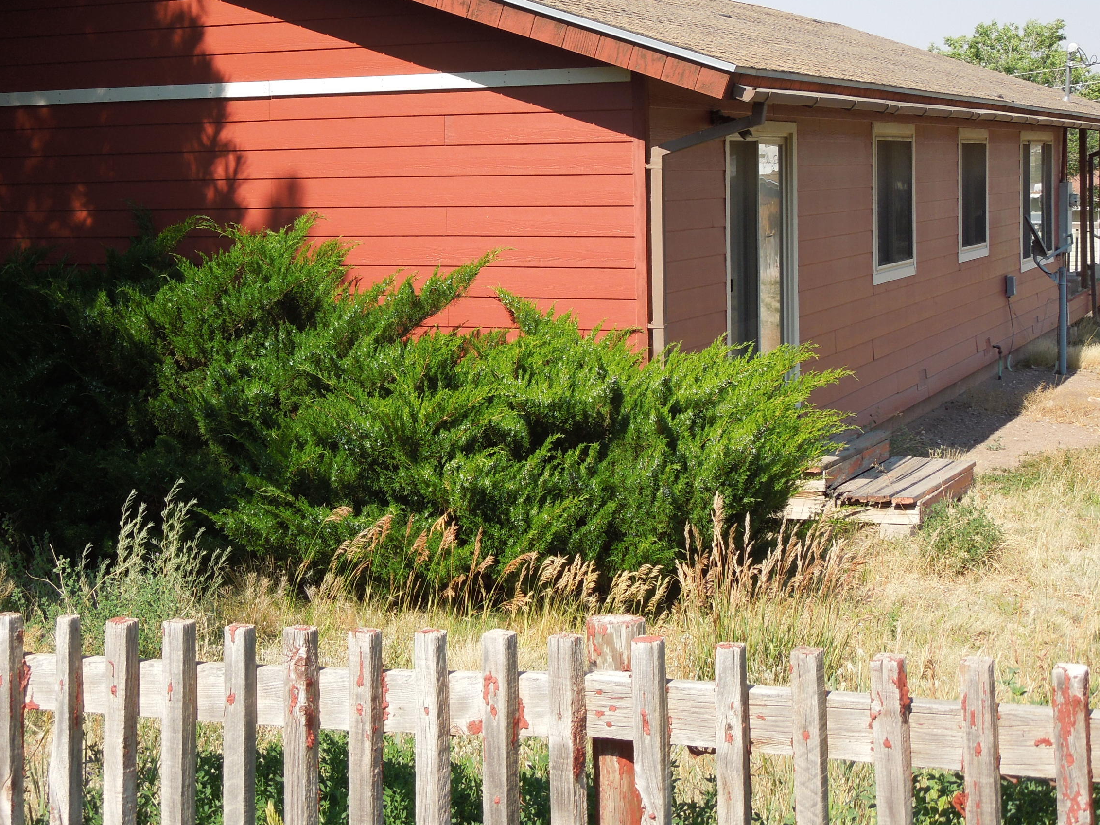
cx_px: 502
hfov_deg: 33.8
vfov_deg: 25.5
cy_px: 288
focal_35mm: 57
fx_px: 1811
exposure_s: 1/400
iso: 100
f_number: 3.9
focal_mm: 7.8
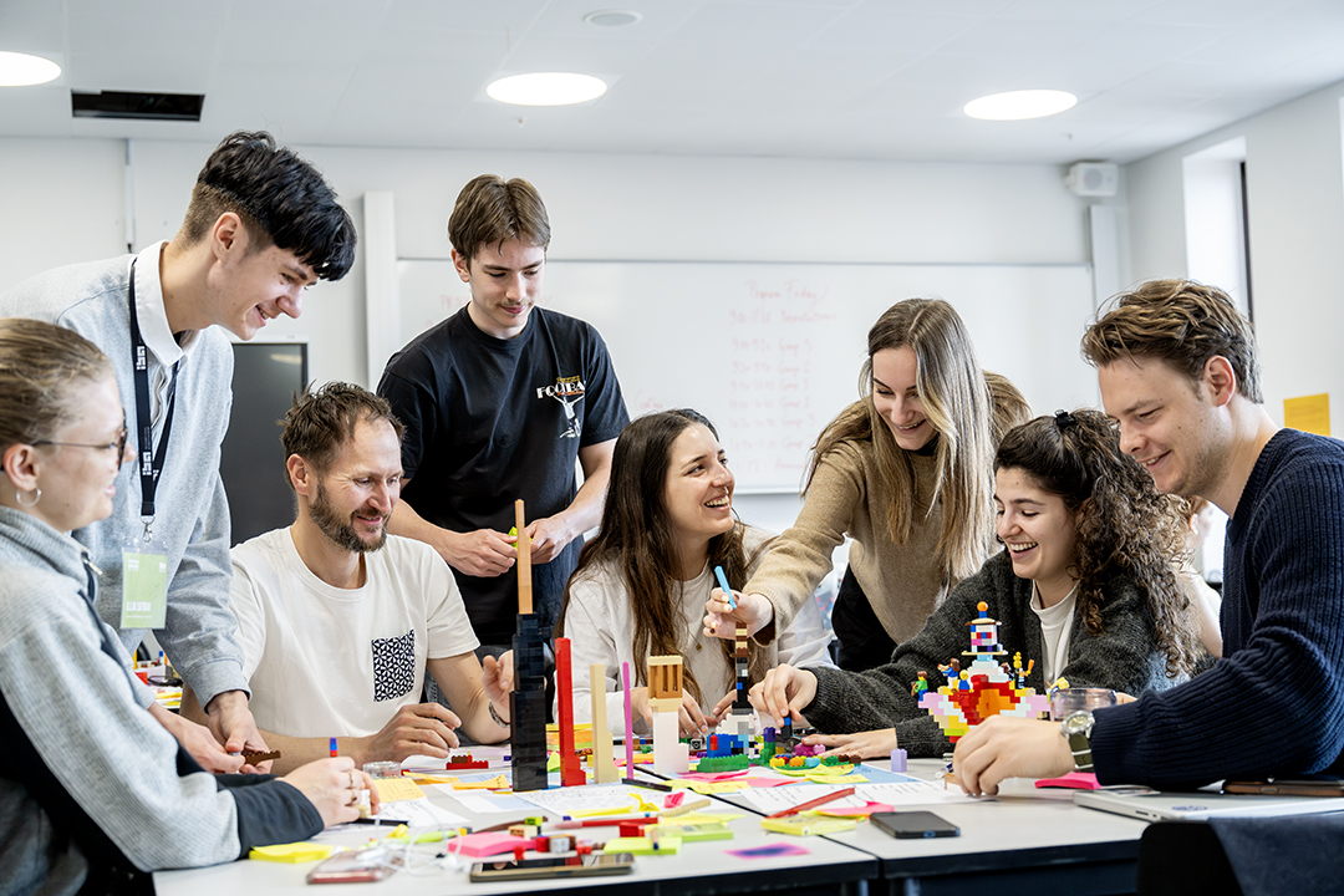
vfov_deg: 27.5
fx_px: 1829
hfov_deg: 40.3
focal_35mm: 49
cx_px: 672
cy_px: 448
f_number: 4
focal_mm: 49
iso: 2500
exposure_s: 1/200
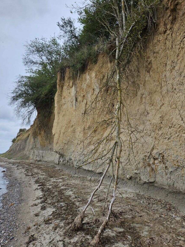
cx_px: 91
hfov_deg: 56.8
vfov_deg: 71.6
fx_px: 171
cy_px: 126
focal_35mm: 24
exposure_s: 1/1058
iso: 25
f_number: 1.8
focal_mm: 5.4
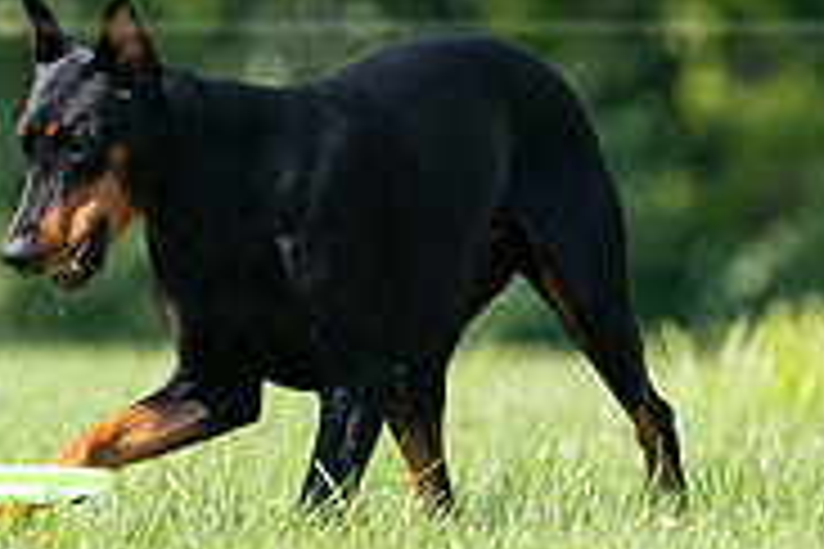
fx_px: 33301
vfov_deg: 0.9
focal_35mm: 1455
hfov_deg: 1.4
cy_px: -38
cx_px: 356
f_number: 6.3
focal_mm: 459
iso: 2000
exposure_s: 1/4000
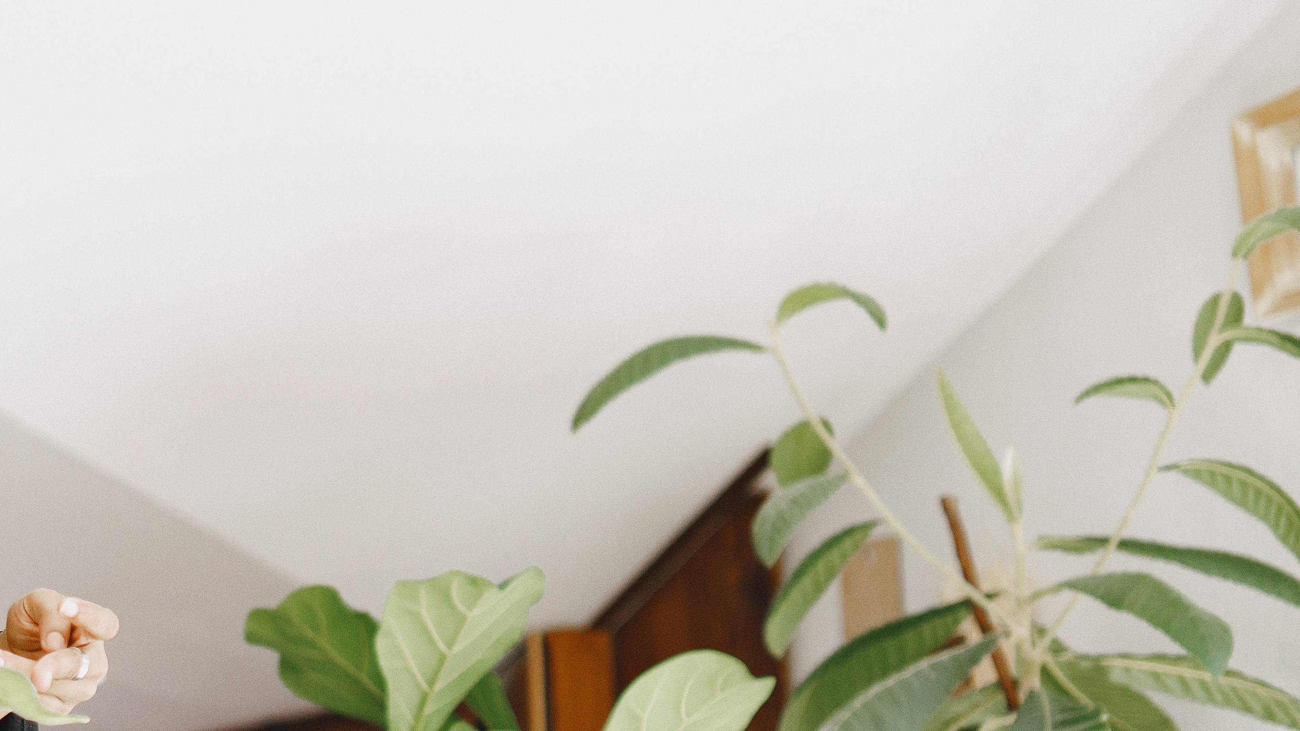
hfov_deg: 25.6
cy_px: 634
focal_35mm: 80
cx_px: 118
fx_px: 2758
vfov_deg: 15.0
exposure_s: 1/2000
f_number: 2.8
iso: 640
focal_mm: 35
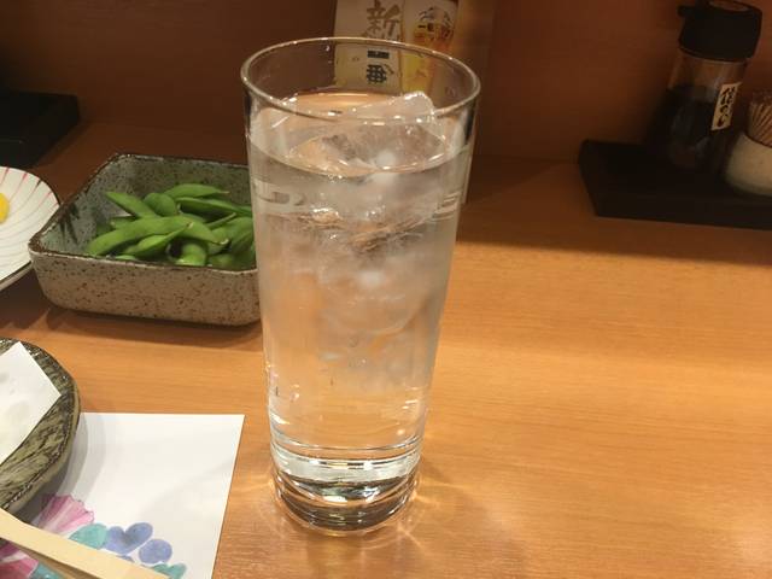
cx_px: 386
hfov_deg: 61.7
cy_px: 290
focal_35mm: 29
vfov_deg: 48.2
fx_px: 647
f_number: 2.2
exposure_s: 1/15
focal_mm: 4.15
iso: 50
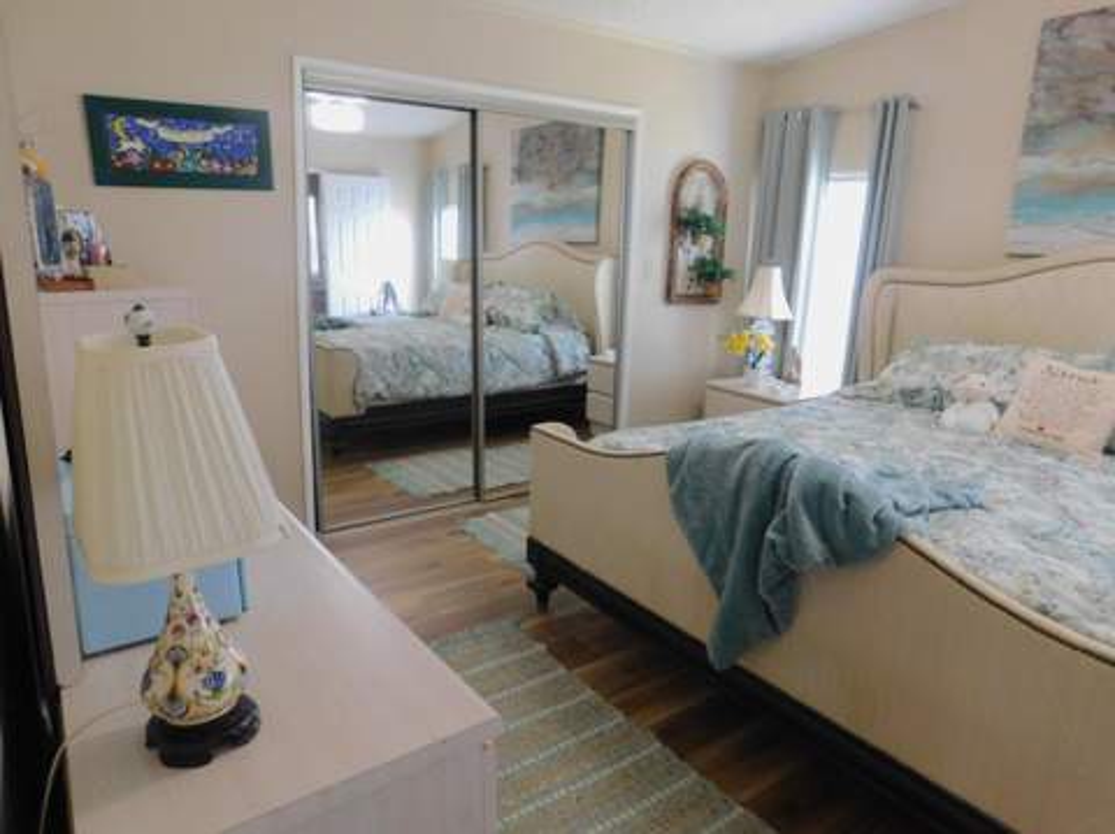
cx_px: 558
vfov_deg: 58.8
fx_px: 740
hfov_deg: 74.0
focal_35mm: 23
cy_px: 417
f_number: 3
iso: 400
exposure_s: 1/30
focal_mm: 4
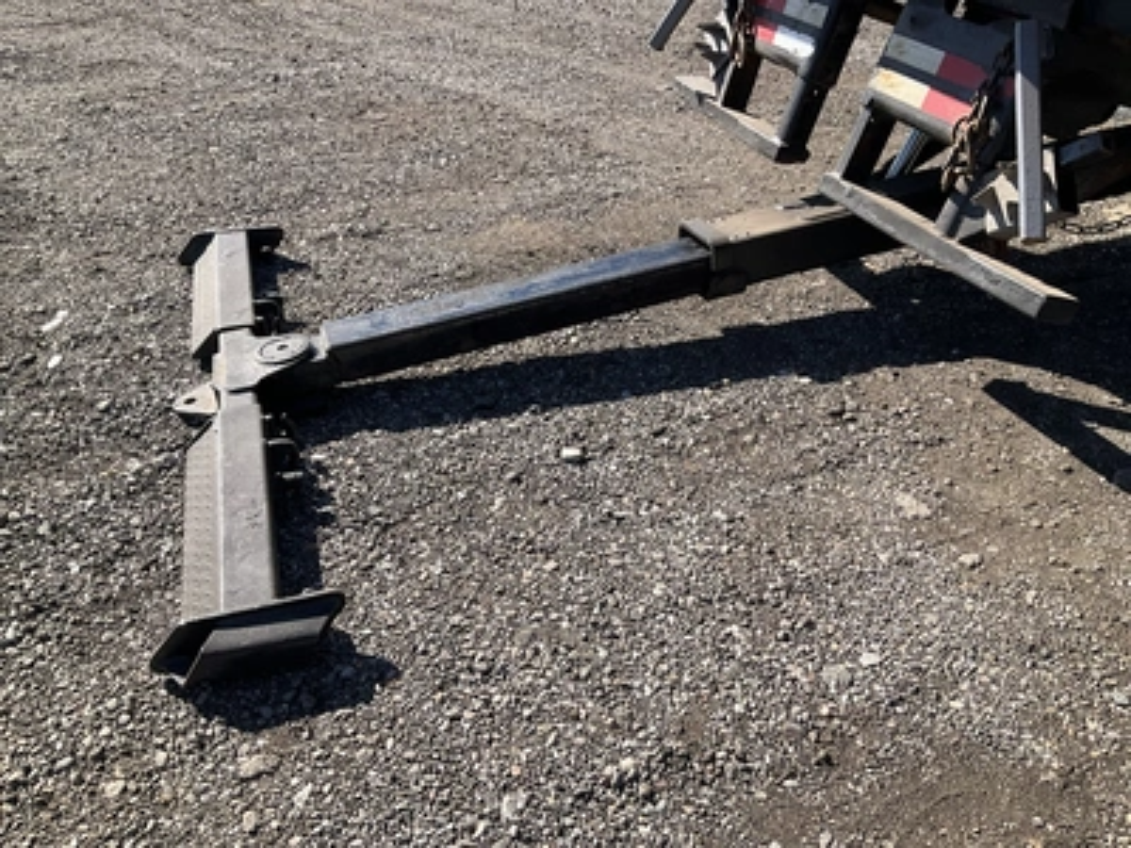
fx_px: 948
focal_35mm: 29
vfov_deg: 48.2
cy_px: 424
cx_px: 566
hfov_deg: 61.7
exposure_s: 1/929
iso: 25
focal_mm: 3
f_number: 1.8
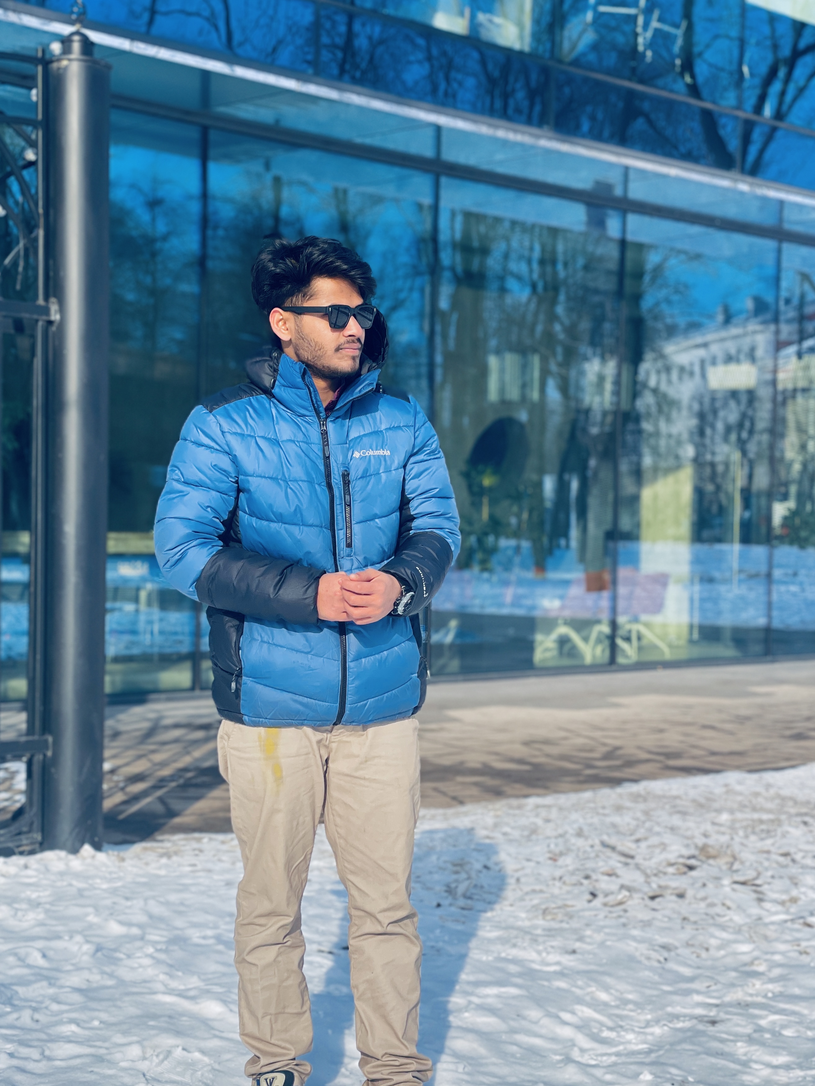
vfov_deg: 32.2
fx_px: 1883
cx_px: 350
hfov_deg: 24.4
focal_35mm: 60
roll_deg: -0.6
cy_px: 568
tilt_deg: -0.3
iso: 32
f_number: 2
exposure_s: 1/1712
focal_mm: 6
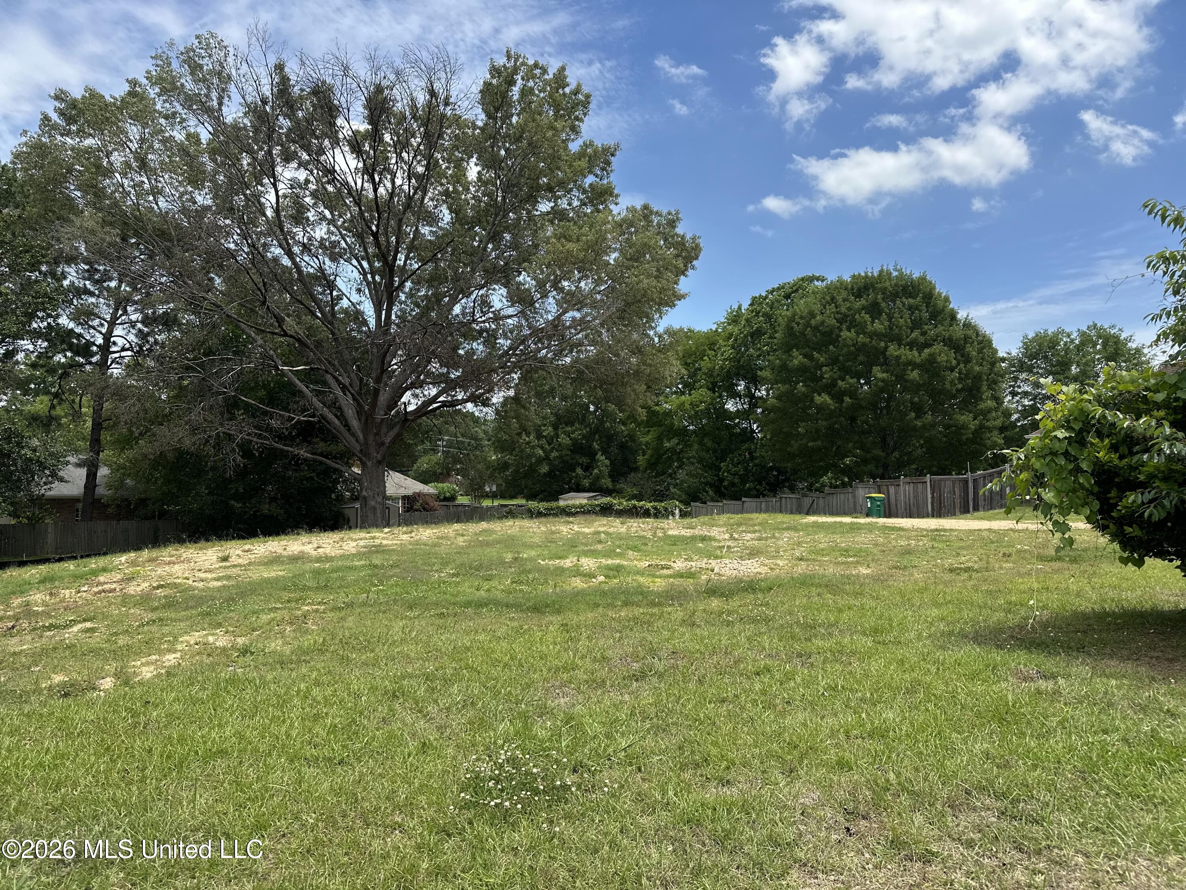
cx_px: 593
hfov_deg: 71.6
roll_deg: -1.0
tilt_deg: +2.3
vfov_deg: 56.8
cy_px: 445
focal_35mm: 24
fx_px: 822
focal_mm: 6.86
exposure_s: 1/3356
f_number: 1.78
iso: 80
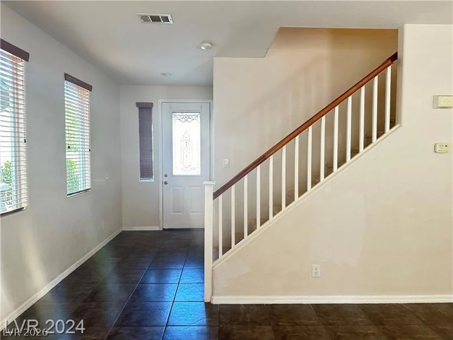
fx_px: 314
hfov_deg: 71.6
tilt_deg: -5.4
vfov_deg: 56.8
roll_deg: +2.2
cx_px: 226
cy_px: 170
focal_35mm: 24
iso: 160
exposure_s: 1/60
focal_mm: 6.86
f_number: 1.78
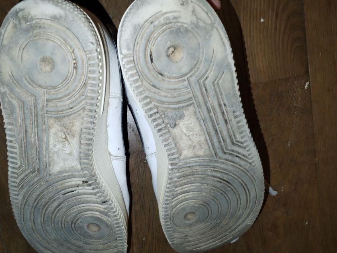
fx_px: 302
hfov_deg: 58.2
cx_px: 149
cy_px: 138
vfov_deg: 45.4
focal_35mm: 31
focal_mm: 4.75
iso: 372
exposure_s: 1/30
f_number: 1.8
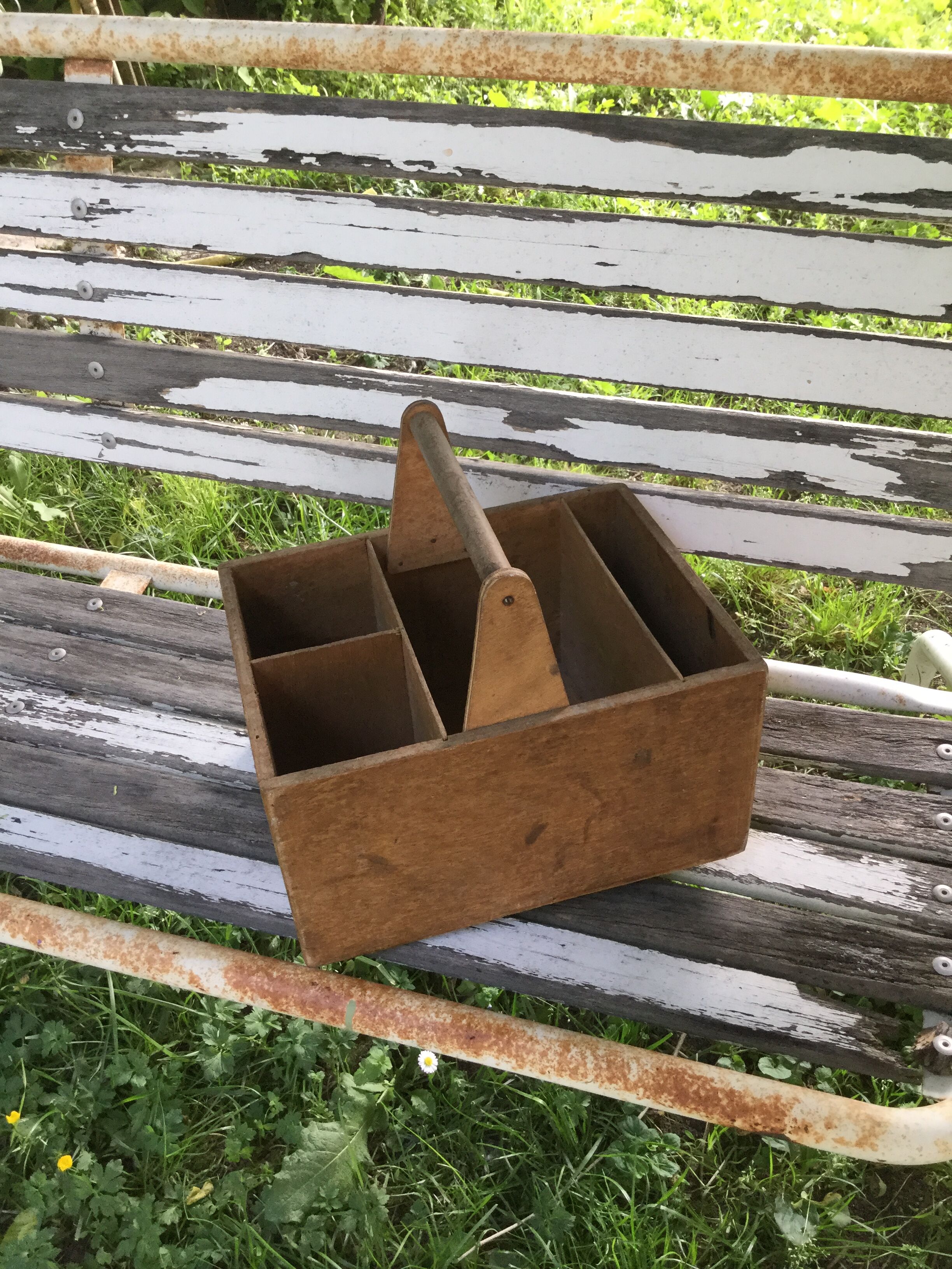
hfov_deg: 45.4
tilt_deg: -45.7
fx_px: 1137
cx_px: 476
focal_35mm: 31
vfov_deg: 58.4
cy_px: 634
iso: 40
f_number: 2.4
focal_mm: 3.3
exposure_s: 1/33
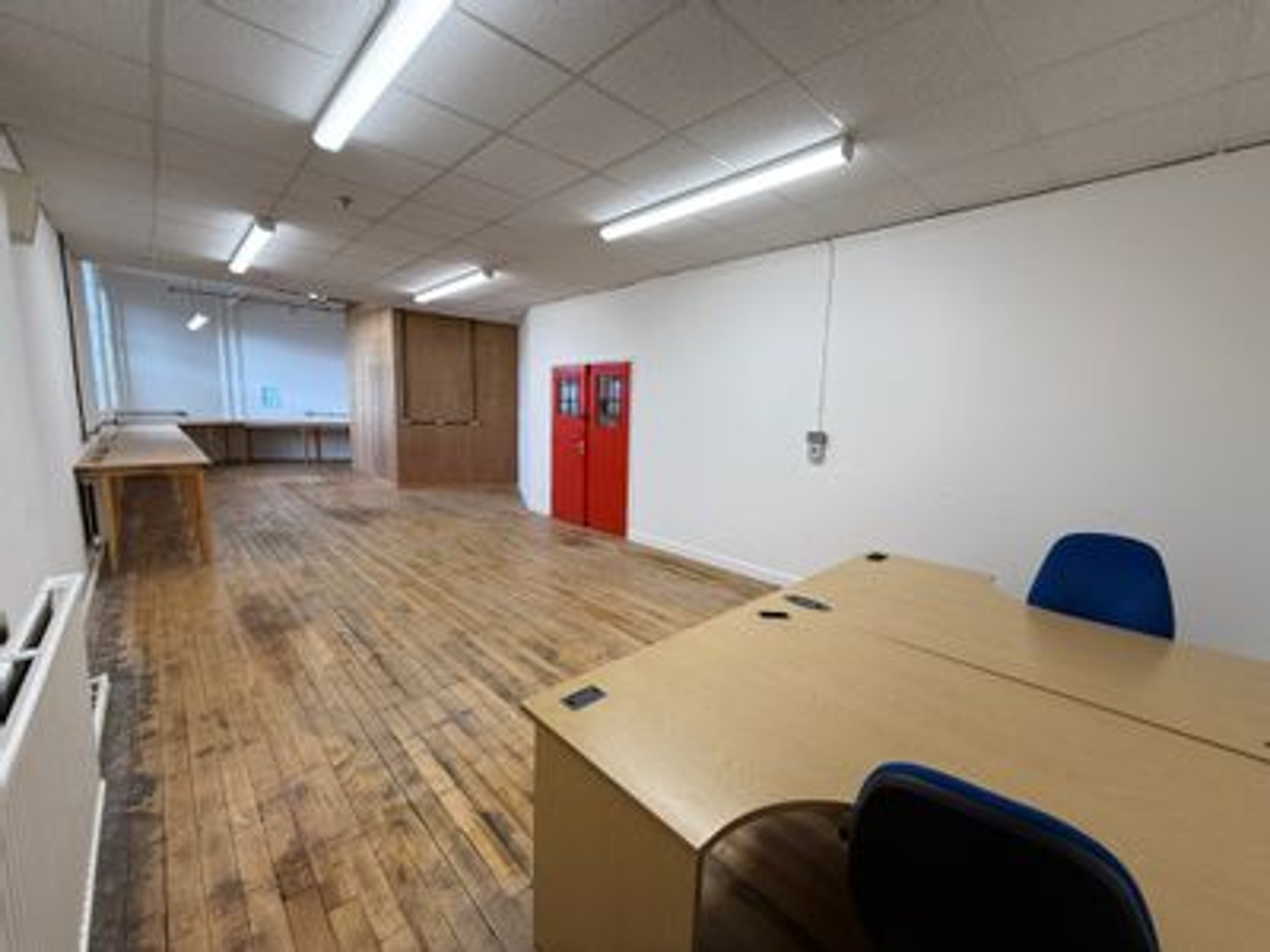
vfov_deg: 85.7
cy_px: 476
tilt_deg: -8.1
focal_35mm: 14
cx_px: 635
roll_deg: -1.4
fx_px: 514
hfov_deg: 102.1
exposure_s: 1/100
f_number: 2.2
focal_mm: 2.22
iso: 50
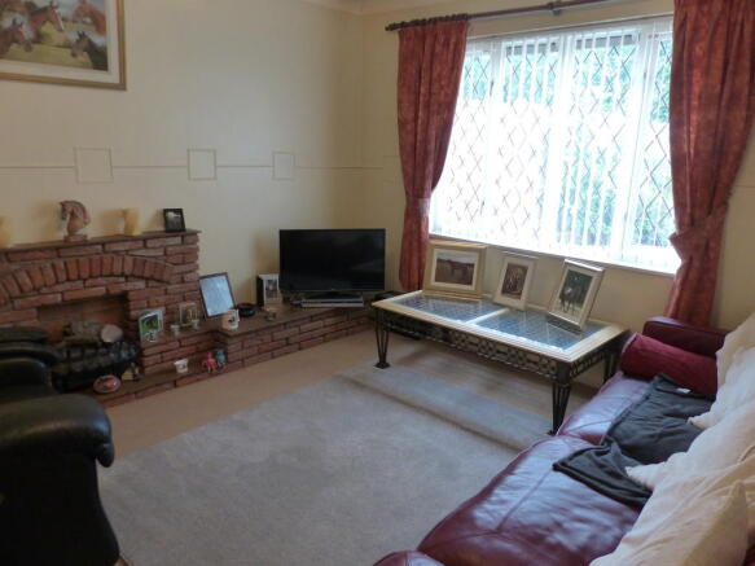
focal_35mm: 25
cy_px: 283
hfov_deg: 69.4
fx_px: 545
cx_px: 378
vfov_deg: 54.9
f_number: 2.8
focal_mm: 4.5
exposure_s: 1/40
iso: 400
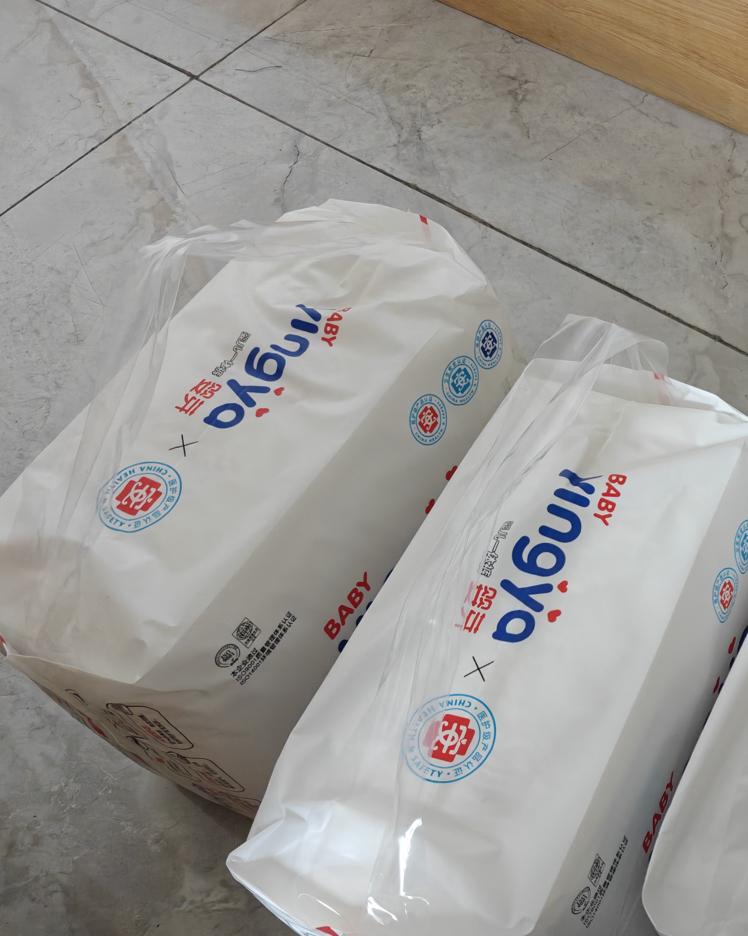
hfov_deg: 33.4
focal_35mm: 40
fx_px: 1107
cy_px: 611
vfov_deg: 45.2
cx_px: 789
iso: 2500
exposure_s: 1/451
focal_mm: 6.06
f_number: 1.6
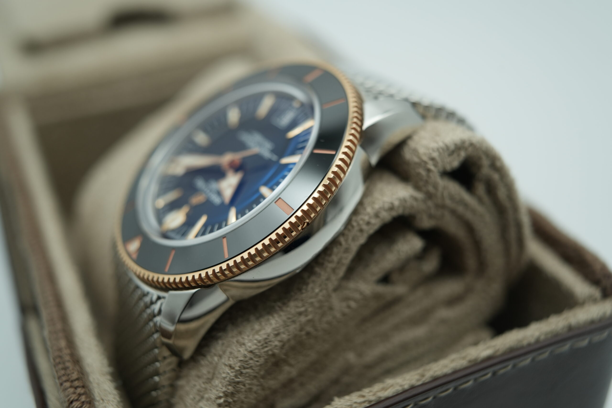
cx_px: 306
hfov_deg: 54.4
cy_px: 204
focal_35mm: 35
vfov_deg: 37.9
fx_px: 595
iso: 400
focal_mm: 35
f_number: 5
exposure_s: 1/250
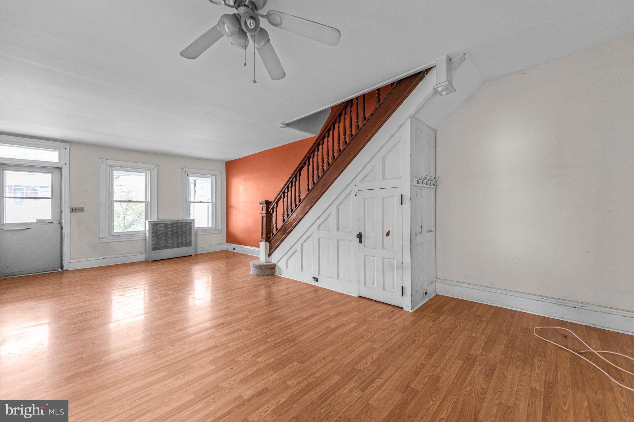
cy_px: 211
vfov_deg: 81.1
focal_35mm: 14
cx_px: 317
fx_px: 246
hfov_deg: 104.3
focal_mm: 14
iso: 1000
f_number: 2.8
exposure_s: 1/125
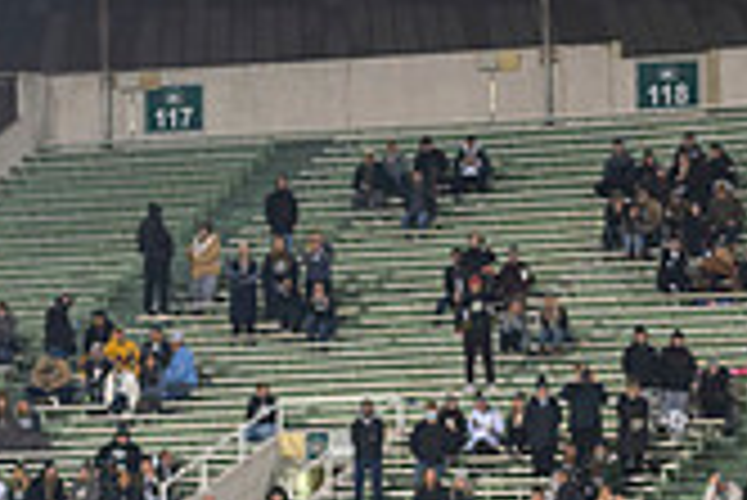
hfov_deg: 8.4
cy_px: 824
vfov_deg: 5.6
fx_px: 5067
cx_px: 302
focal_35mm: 244
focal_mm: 70
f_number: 2.8
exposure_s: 1/500
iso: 1000
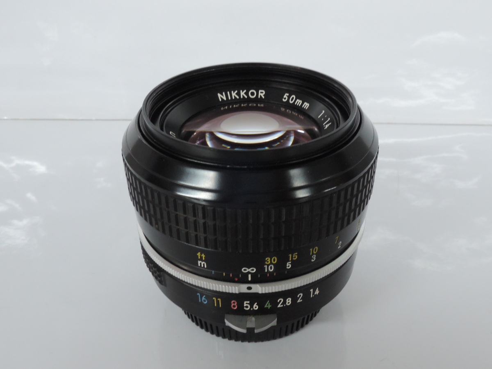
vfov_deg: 40.7
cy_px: 184
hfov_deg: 52.6
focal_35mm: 35
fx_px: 497
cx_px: 246
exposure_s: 1/25
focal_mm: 7.5
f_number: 8
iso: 800
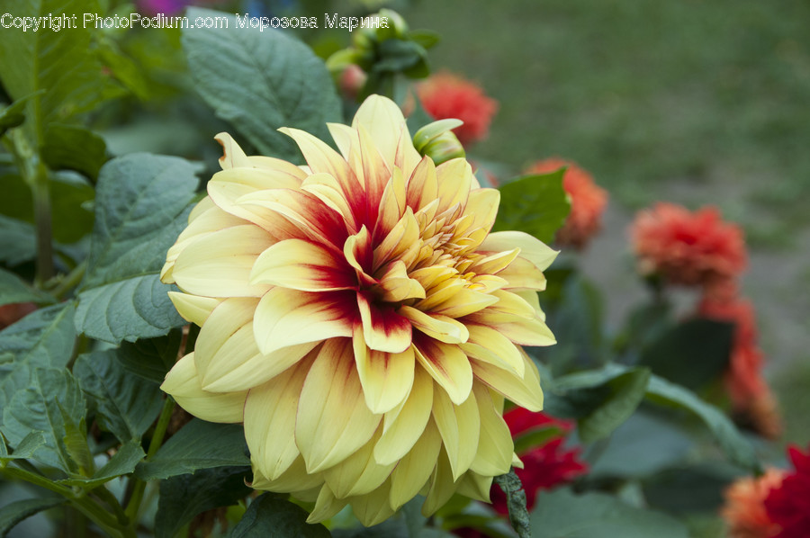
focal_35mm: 93
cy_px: 269
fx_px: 2090
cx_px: 405
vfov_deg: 14.7
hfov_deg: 21.9
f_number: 7.1
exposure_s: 1/250
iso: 400
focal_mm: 62
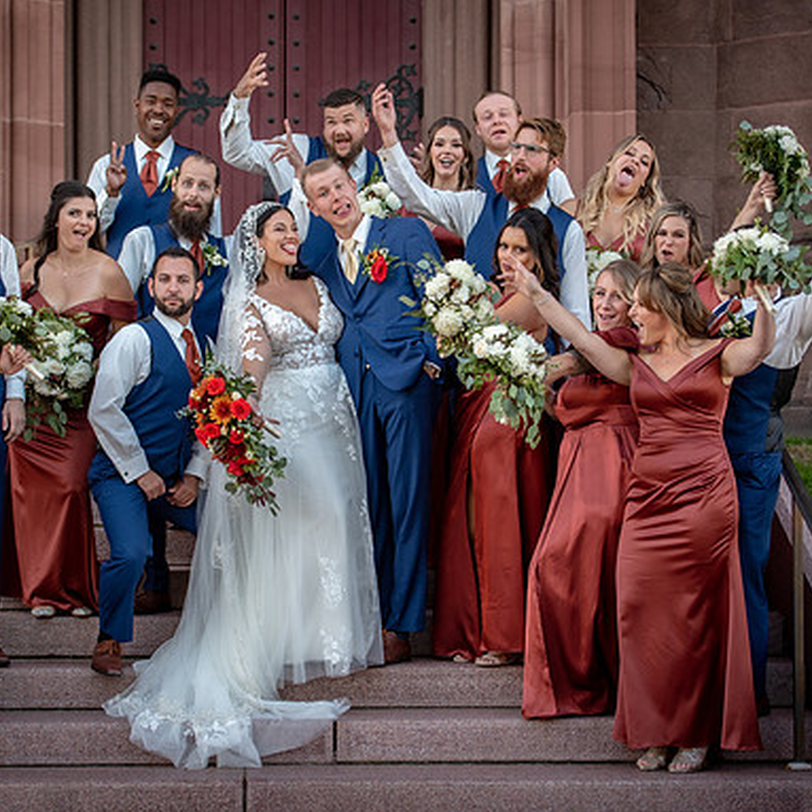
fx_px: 2389
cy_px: 406
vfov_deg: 19.3
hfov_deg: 19.3
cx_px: 337
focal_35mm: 90
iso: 400
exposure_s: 1/400
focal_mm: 70
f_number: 10
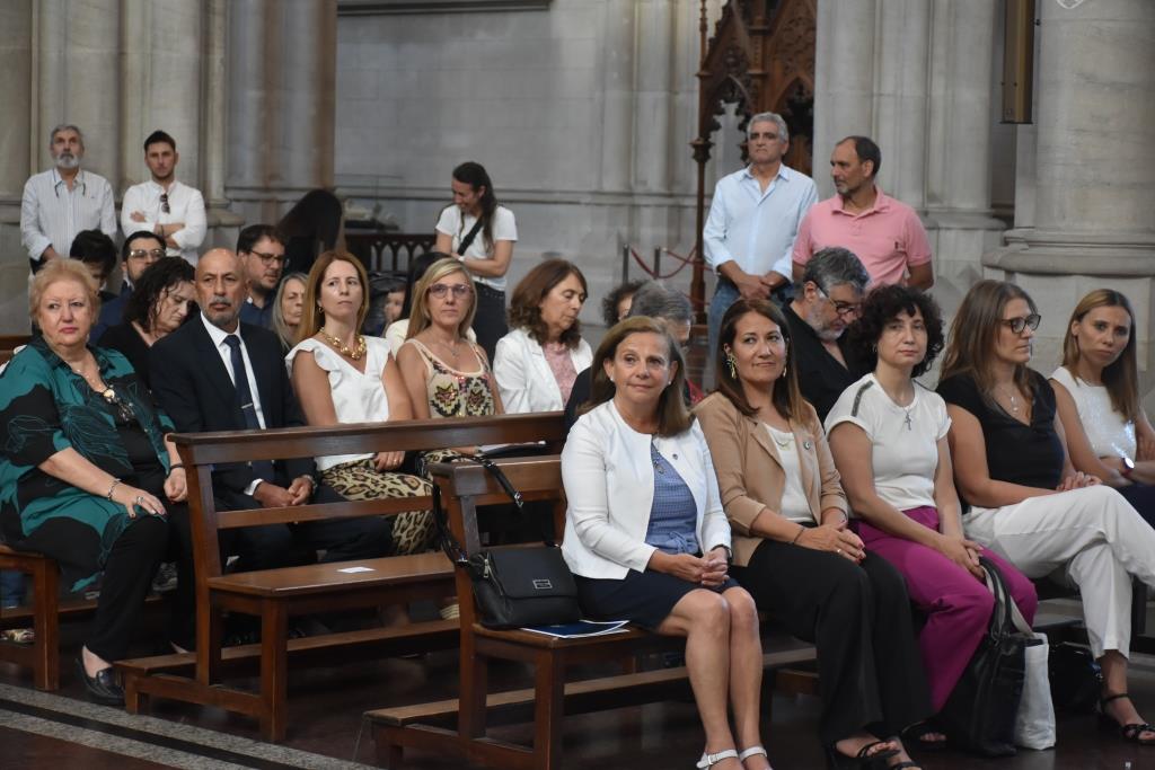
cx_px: 578
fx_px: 2984
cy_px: 385
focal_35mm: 93
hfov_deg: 21.9
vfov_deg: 14.7
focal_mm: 62
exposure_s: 1/30
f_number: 5
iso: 1600
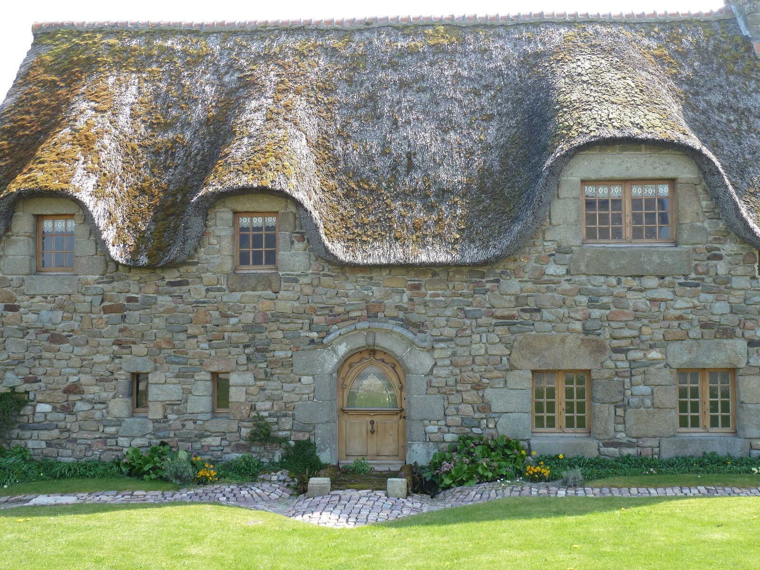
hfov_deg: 44.8
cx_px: 380
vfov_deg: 34.3
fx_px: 922
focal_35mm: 42
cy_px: 285
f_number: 4
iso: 80
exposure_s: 1/125
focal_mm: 6.9
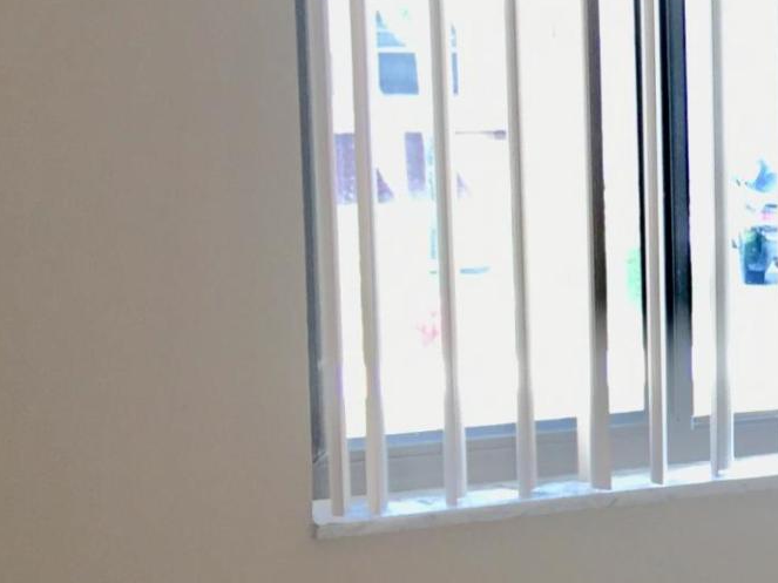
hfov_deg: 13.6
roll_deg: -0.9
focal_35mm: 126
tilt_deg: -5.1
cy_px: 320
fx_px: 2831
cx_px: 1497
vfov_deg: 11.8
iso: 25
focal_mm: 4.15
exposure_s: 1/41
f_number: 2.2
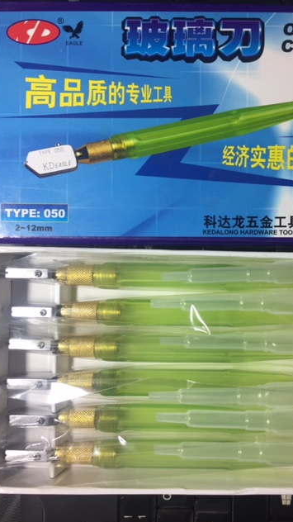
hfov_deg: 36.4
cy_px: 263
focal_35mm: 32
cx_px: 187
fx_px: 442
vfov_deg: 61.0
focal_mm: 4.15
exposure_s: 1/50
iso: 40
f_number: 2.2
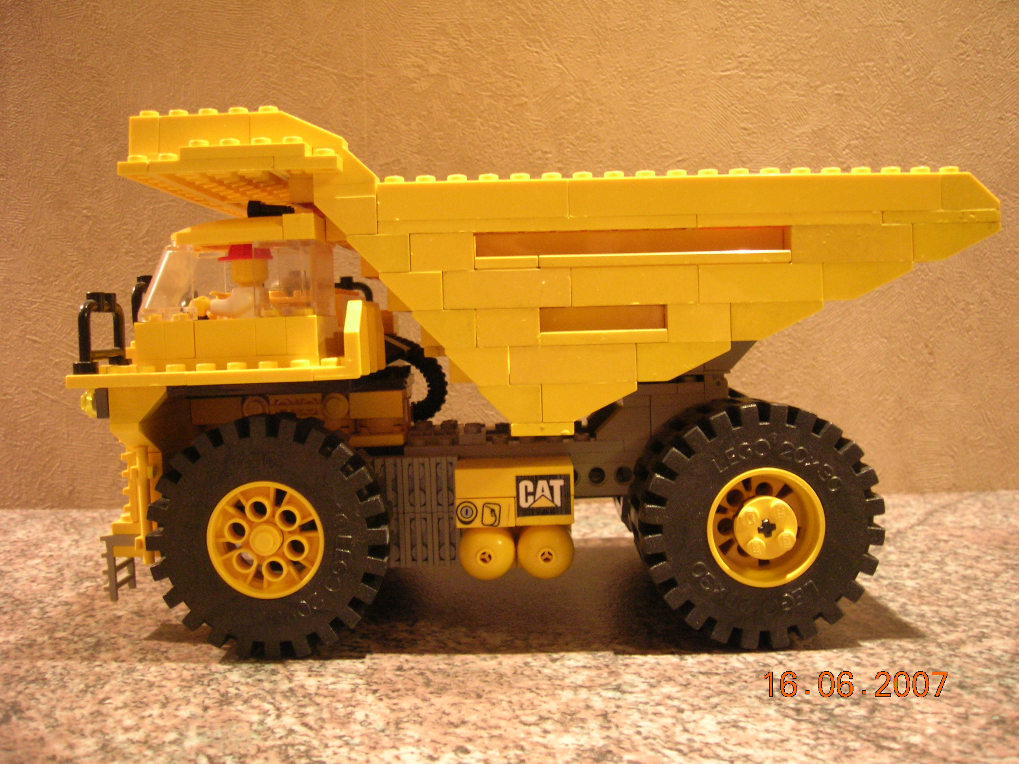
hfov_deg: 54.0
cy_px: 382
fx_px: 1001
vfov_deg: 41.8
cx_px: 510
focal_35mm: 34
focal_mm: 5.7
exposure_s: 1/3.6
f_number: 2.9
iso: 172
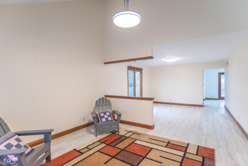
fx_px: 124
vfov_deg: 67.4
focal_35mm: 18
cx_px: 124
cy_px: 83
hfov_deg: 90.0
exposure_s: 1/50
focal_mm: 18
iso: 400
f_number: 3.5
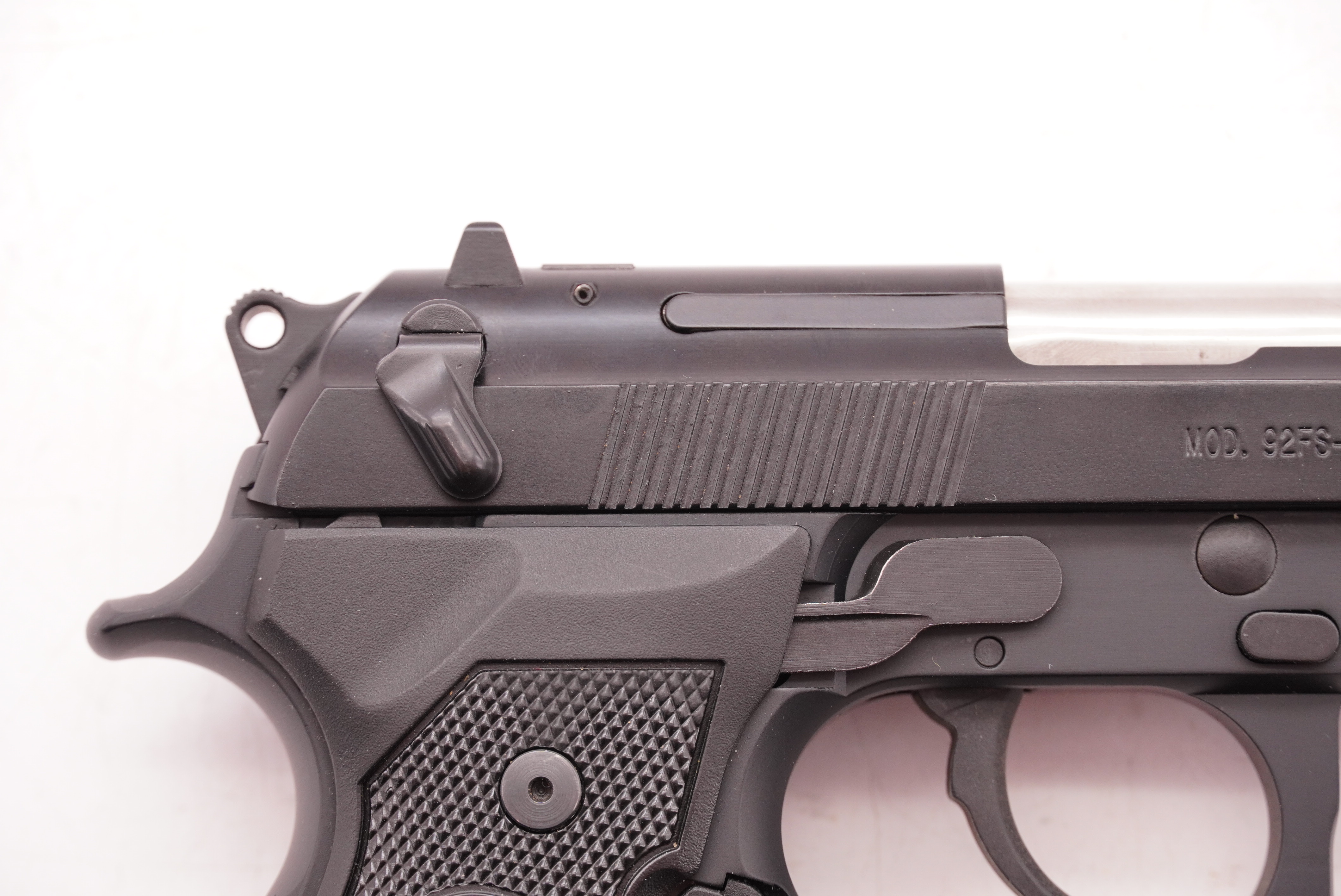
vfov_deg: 10.6
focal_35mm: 129
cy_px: 448
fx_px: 4808
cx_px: 670
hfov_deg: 15.9
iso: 800
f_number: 5.6
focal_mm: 86
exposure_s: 1/125
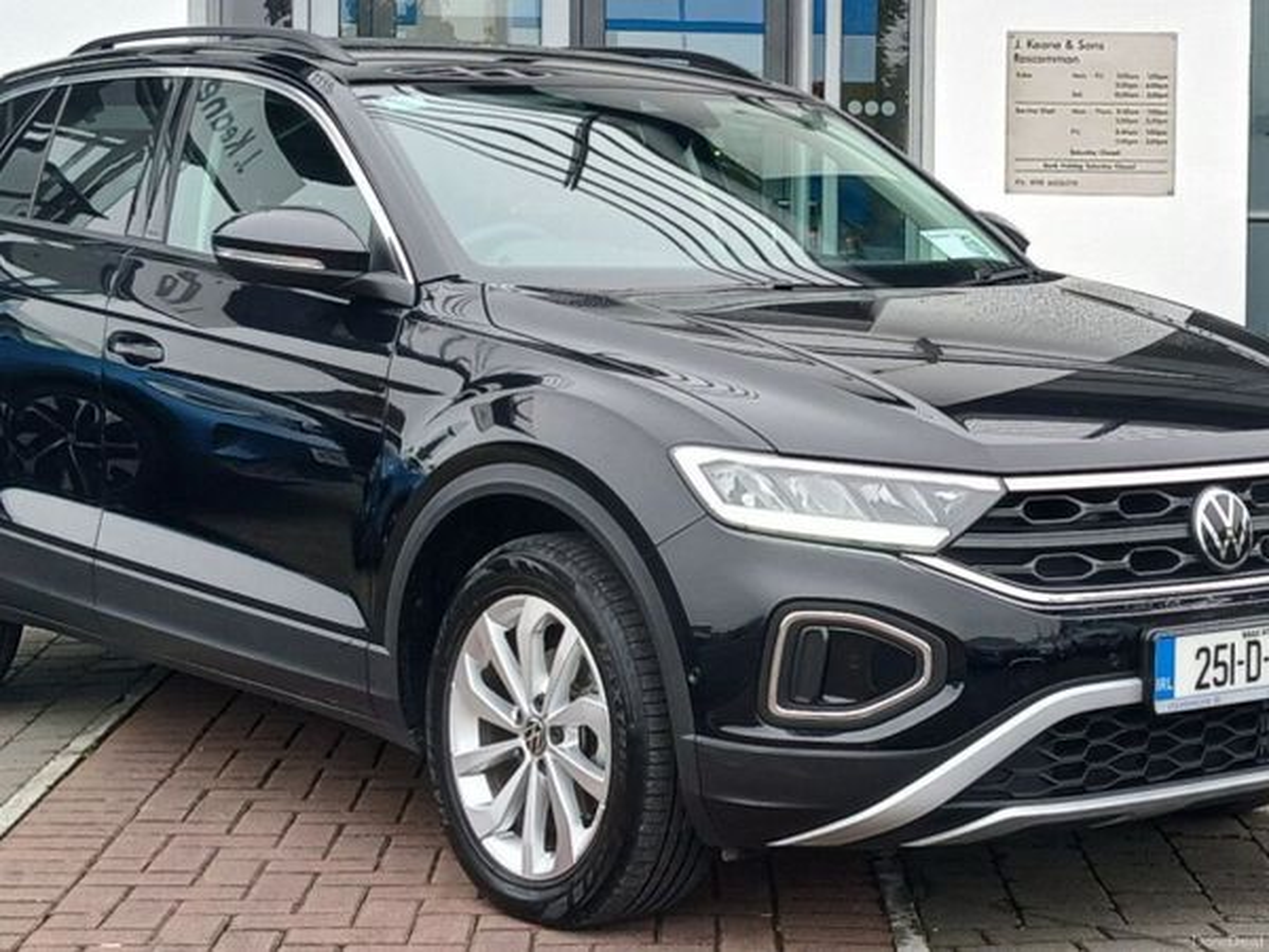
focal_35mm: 26
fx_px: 953
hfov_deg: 67.3
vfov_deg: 53.1
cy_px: 476
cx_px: 634
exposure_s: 1/50
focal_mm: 3.98
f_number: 1.8
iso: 25
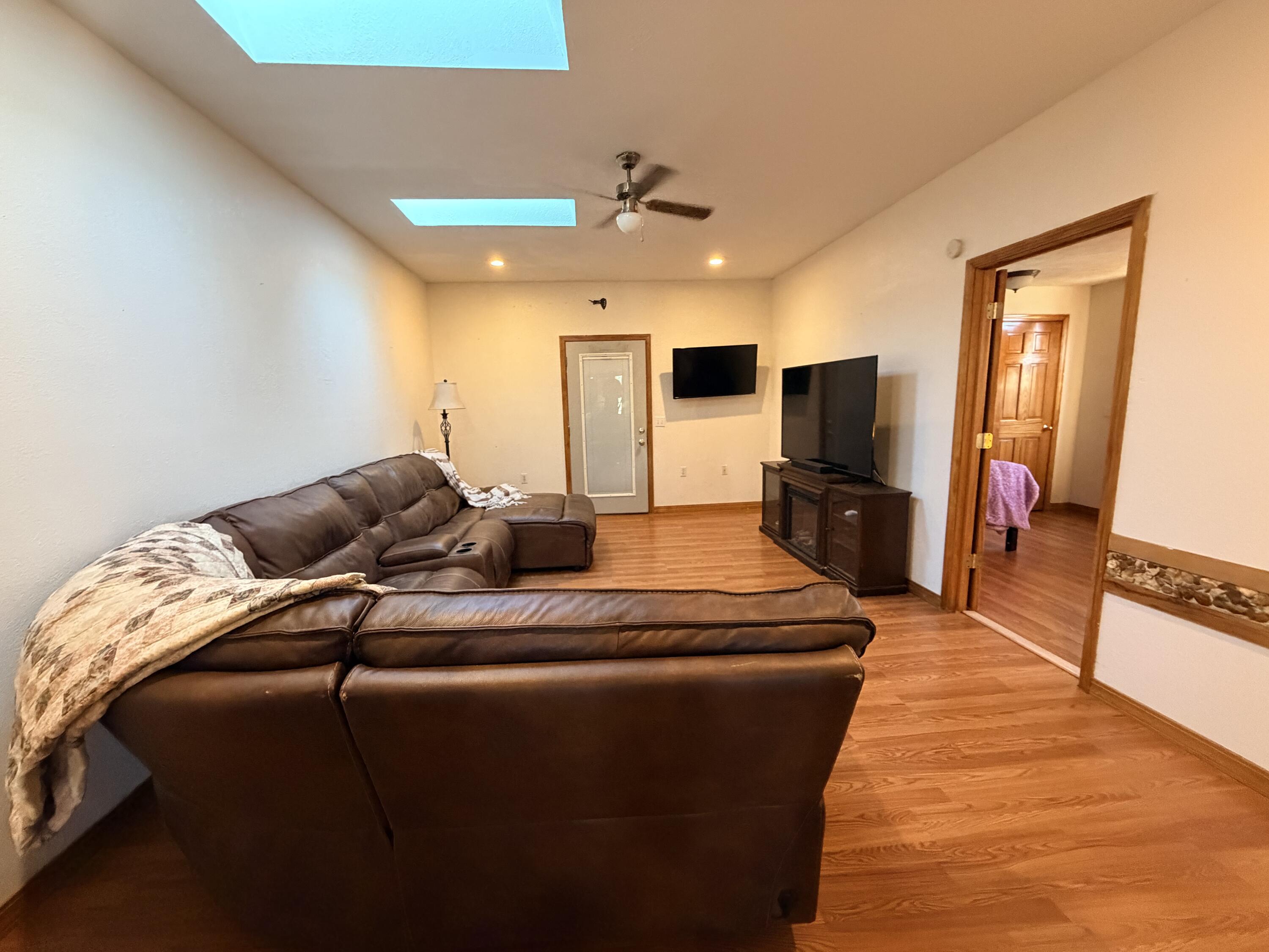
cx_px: 634
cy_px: 476
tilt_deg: -9.0
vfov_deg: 85.7
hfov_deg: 102.1
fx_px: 513
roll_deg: +1.6
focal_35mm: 14
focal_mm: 2.22
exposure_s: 1/60
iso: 800
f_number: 2.2
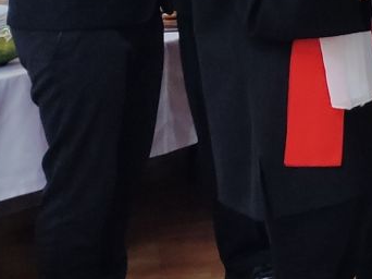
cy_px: -7
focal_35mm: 117
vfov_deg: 12.5
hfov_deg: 13.8
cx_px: 785
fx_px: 1256
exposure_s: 1/50
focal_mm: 4.71
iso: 157
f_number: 1.79
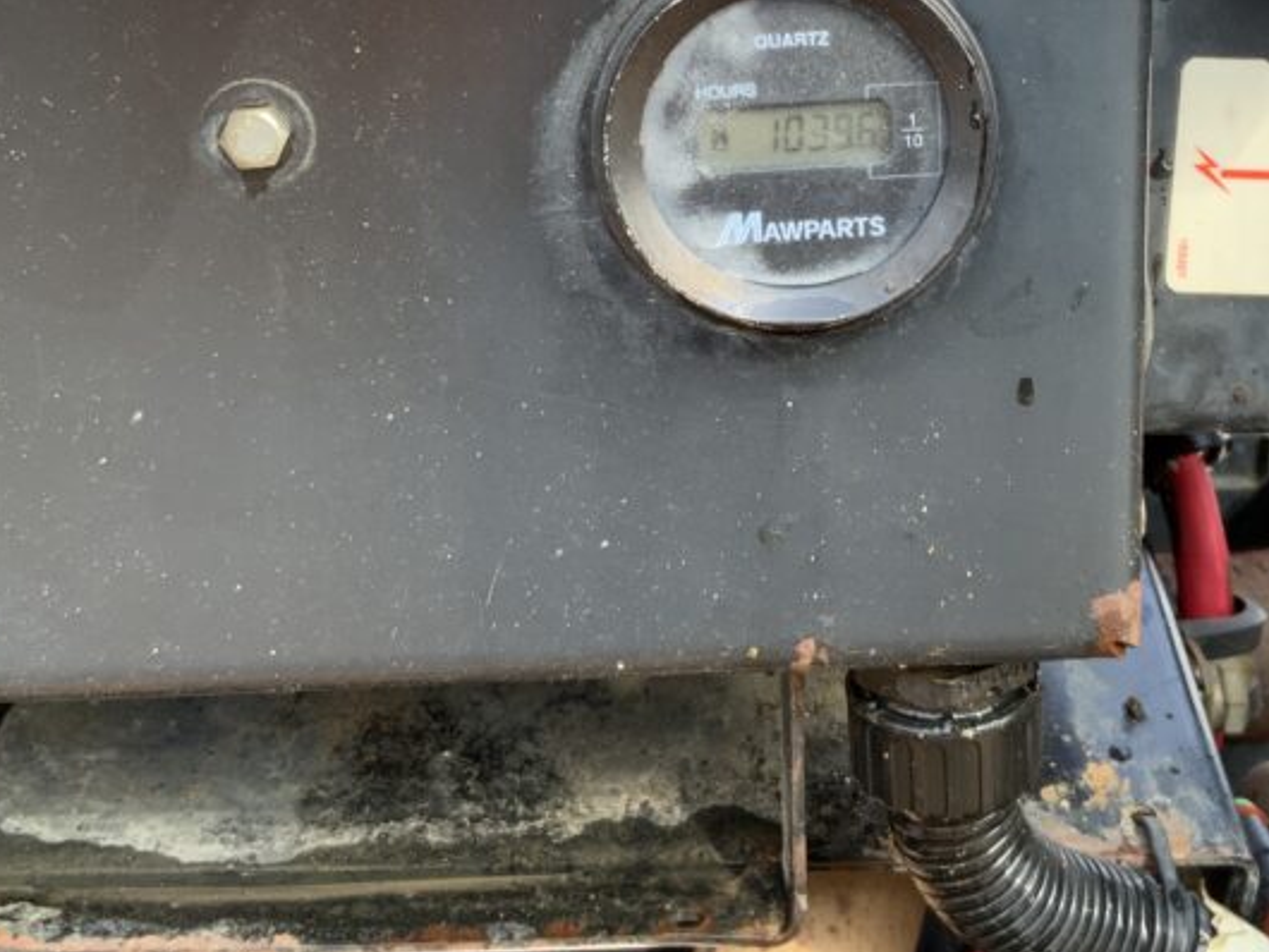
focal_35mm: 56
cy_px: 110
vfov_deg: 25.4
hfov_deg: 34.0
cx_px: 850
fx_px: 2054
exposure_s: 1/122
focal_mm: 3
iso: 20
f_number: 1.8
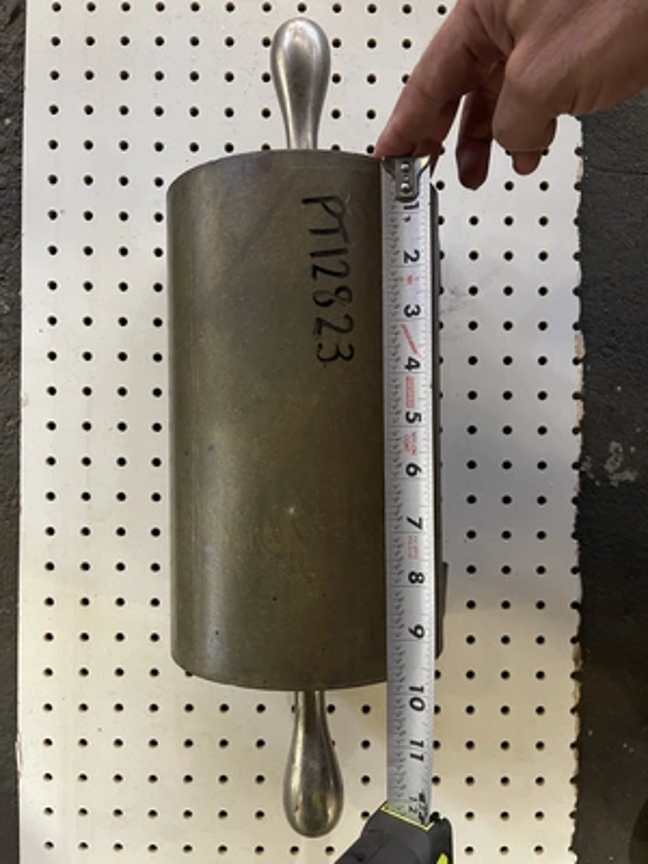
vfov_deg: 67.3
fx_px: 649
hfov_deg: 53.1
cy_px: 432
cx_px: 324
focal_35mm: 26
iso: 640
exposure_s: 1/40
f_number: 1.6
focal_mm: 5.1
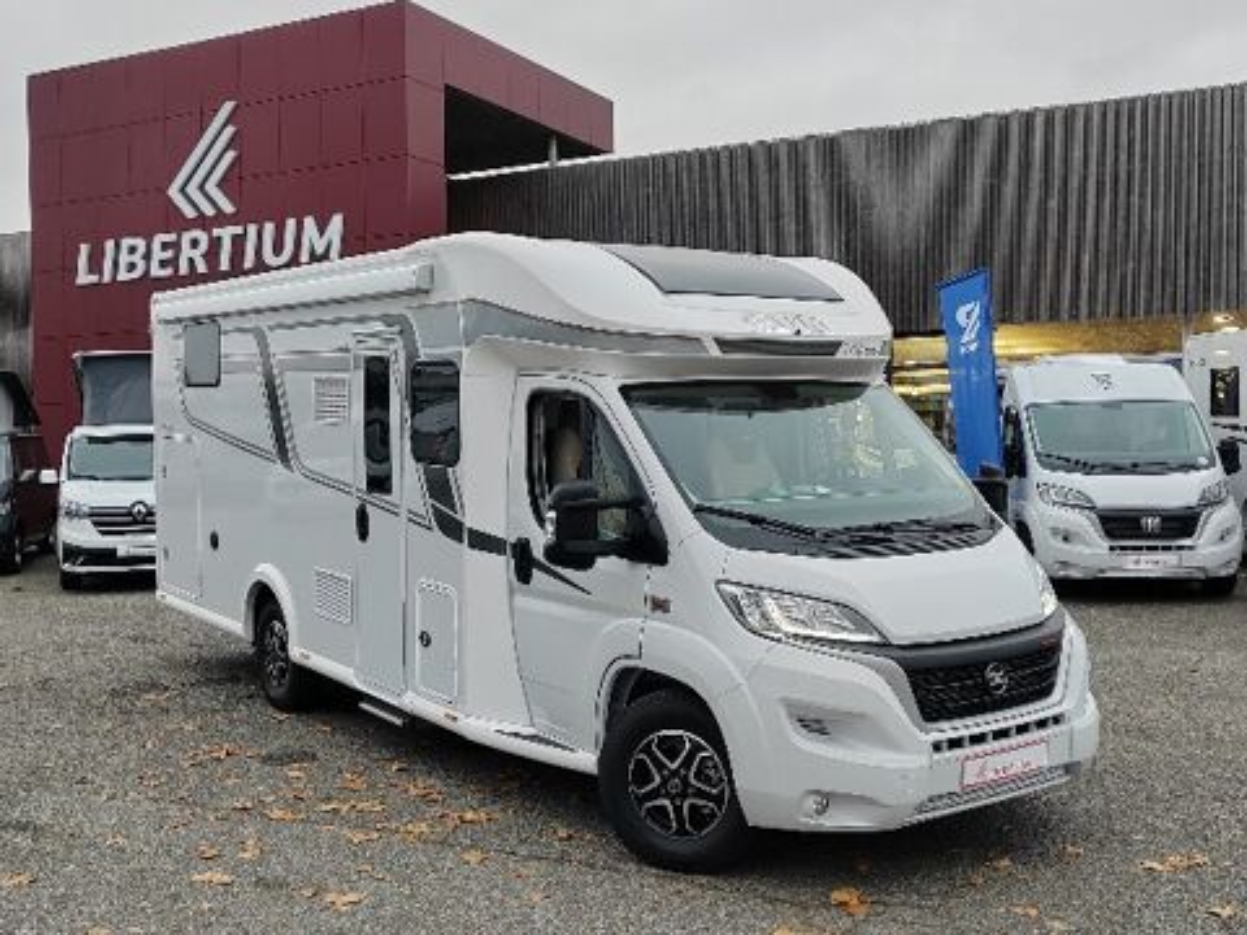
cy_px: 468
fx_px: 1297
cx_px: 624
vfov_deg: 39.7
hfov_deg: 51.4
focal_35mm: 36
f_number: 1.9
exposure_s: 1/50
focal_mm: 5.52
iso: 174
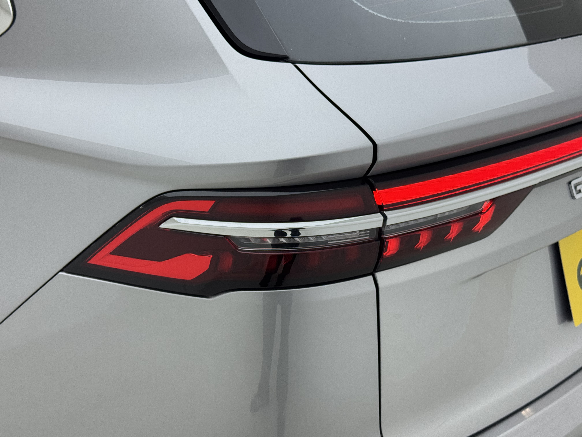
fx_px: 807
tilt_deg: -20.6
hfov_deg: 39.7
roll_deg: +1.1
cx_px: 291
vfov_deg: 30.3
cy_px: 218
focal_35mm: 48
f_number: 1.78
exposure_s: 1/377
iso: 64
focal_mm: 6.76
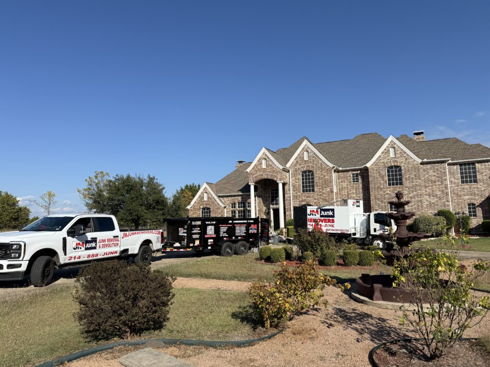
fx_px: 340
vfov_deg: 56.8
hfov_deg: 71.6
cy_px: 184
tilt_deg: +9.8
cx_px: 245
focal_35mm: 24
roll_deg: +0.8
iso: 80
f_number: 1.78
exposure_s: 1/4975
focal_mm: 6.76
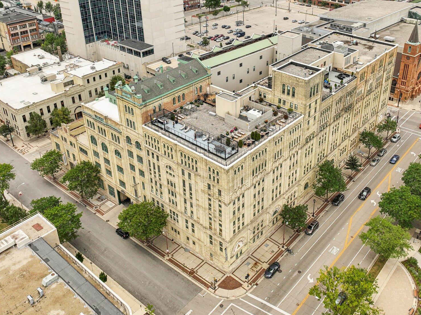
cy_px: 105
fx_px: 401
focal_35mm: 33
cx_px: 223
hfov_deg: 55.3
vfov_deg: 42.4
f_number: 2.8
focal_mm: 12.3
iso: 140
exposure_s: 1/1250
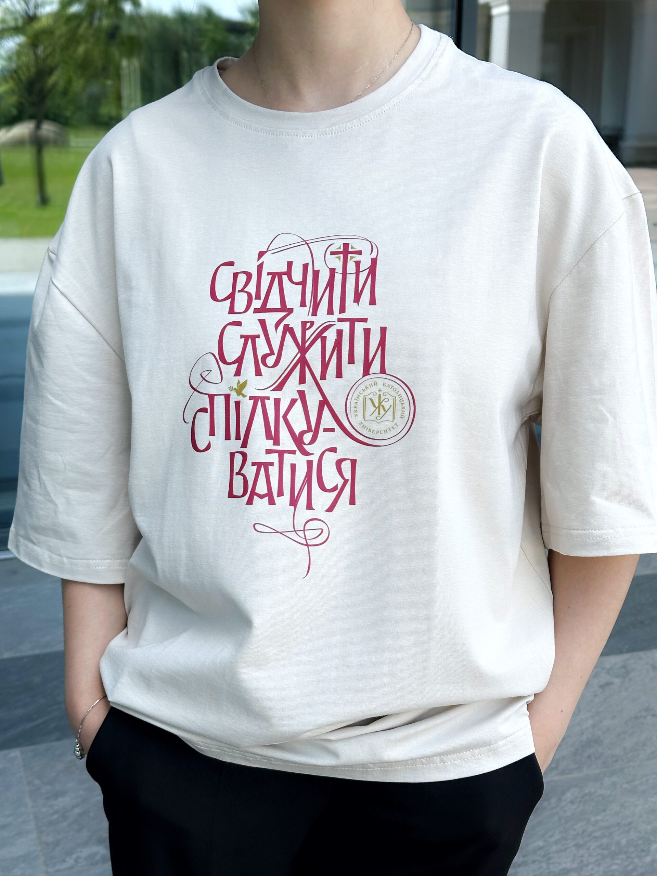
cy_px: 438
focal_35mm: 48
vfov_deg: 39.7
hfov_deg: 30.3
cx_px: 328
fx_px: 1215
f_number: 1.78
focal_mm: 6.86
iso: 64
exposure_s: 1/1145
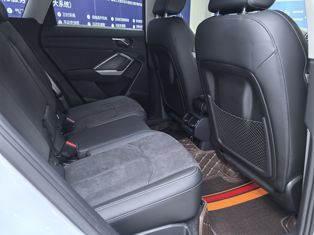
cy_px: 118
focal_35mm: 27
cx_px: 157
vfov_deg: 51.4
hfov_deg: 65.3
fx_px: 245
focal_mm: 6.35
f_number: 2
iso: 250
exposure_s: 1/50
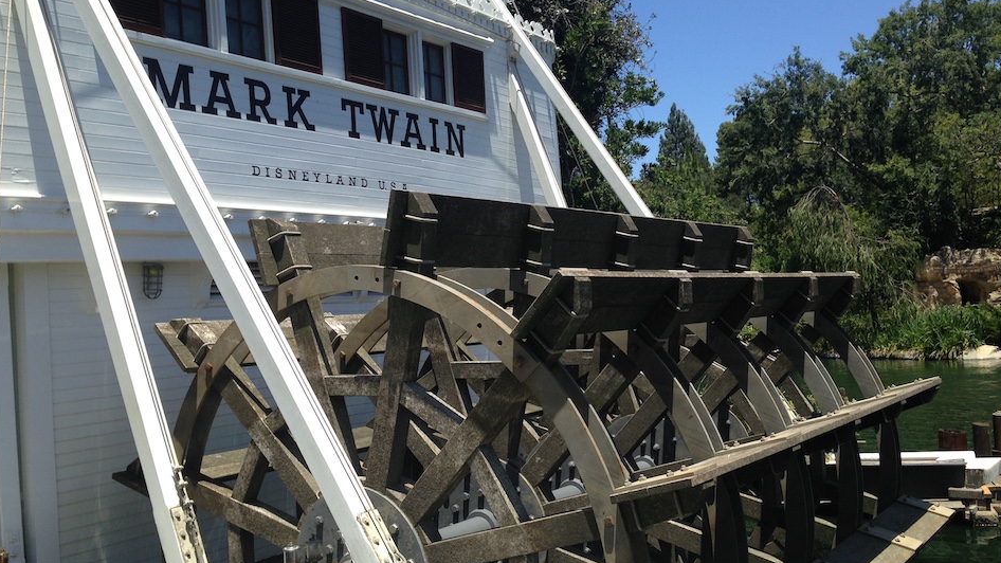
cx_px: 506
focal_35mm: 38
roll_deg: +4.3
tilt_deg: +2.0
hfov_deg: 52.8
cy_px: 302
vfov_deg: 31.2
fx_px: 1009
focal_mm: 4.12
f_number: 2.4
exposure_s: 1/1205
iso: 50
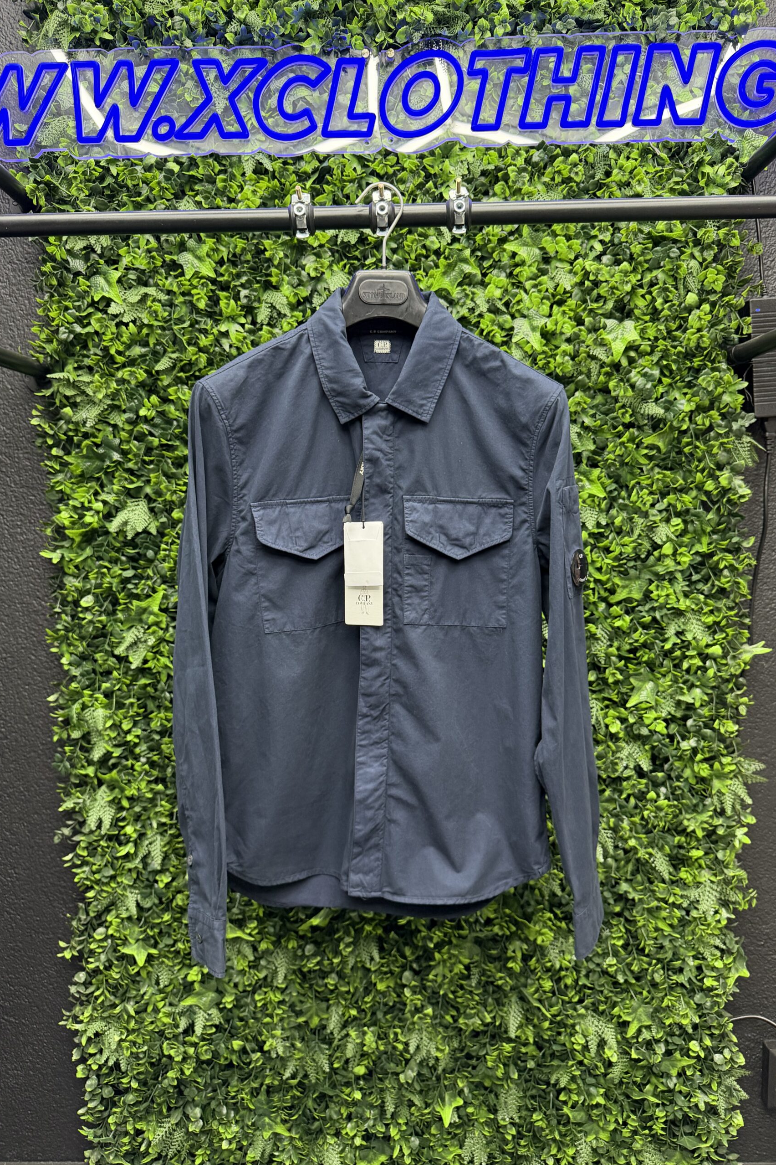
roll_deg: +0.0
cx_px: 388
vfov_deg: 71.5
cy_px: 582
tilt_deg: -6.3
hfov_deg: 51.3
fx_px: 808
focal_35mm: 25
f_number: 1.78
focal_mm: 6.76
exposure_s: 1/51
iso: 320
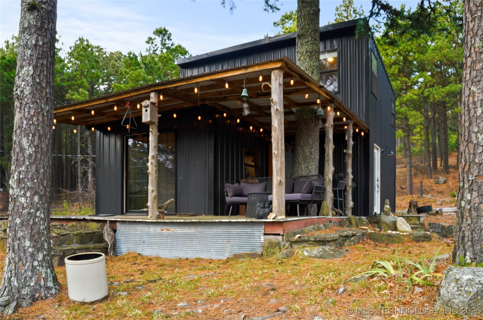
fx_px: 361
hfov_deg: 67.5
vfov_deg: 47.7
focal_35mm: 27
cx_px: 242
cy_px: 160
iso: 250
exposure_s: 1/6
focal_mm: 18
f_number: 9
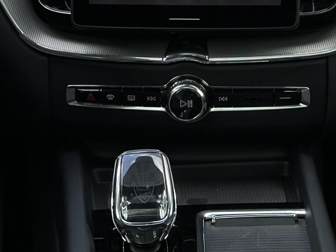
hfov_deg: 12.2
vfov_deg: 9.1
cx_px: 246
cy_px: -85
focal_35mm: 161
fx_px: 1562
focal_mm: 6.86
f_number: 1.78
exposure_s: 1/377
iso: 64
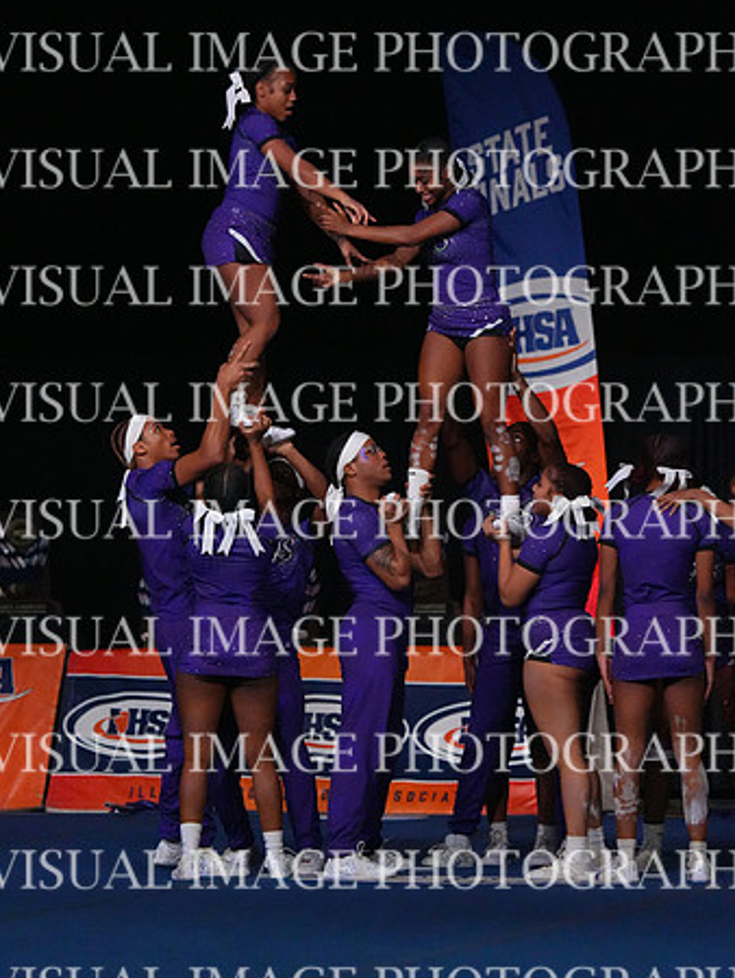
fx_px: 6307
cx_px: 360
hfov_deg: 6.7
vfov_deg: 8.9
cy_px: 461
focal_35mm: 223
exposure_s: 1/1250
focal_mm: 180
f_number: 5.6
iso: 16000
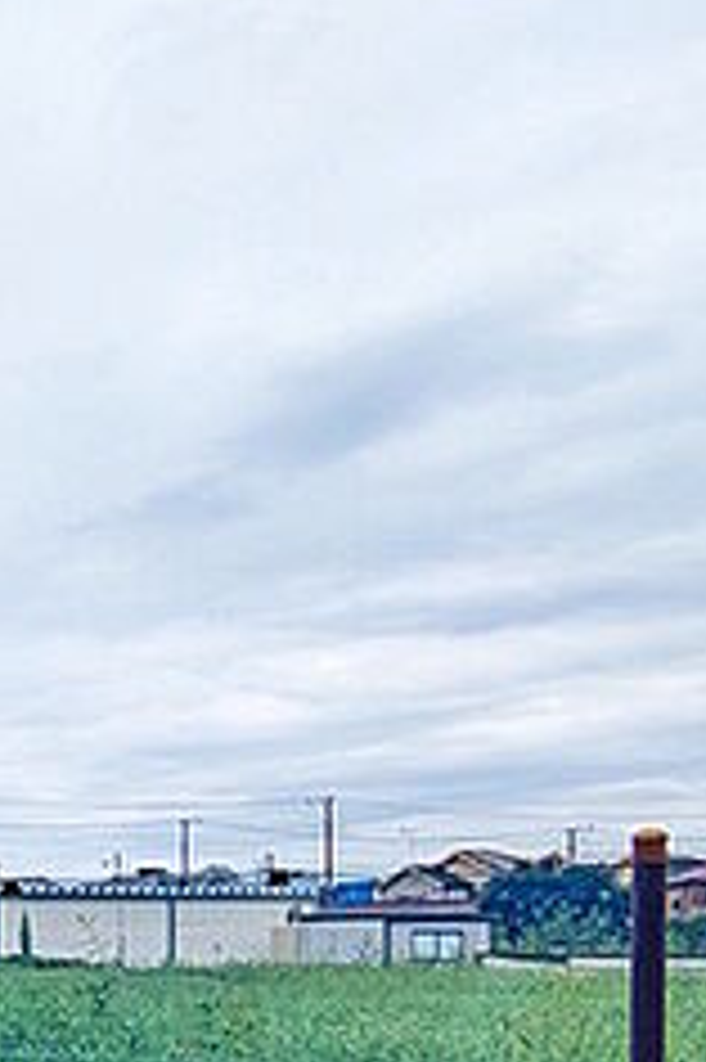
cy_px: 972
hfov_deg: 21.9
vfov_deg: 46.4
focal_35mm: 37
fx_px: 1090
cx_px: -571
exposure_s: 1/982
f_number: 2.2
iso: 49
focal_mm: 1.83
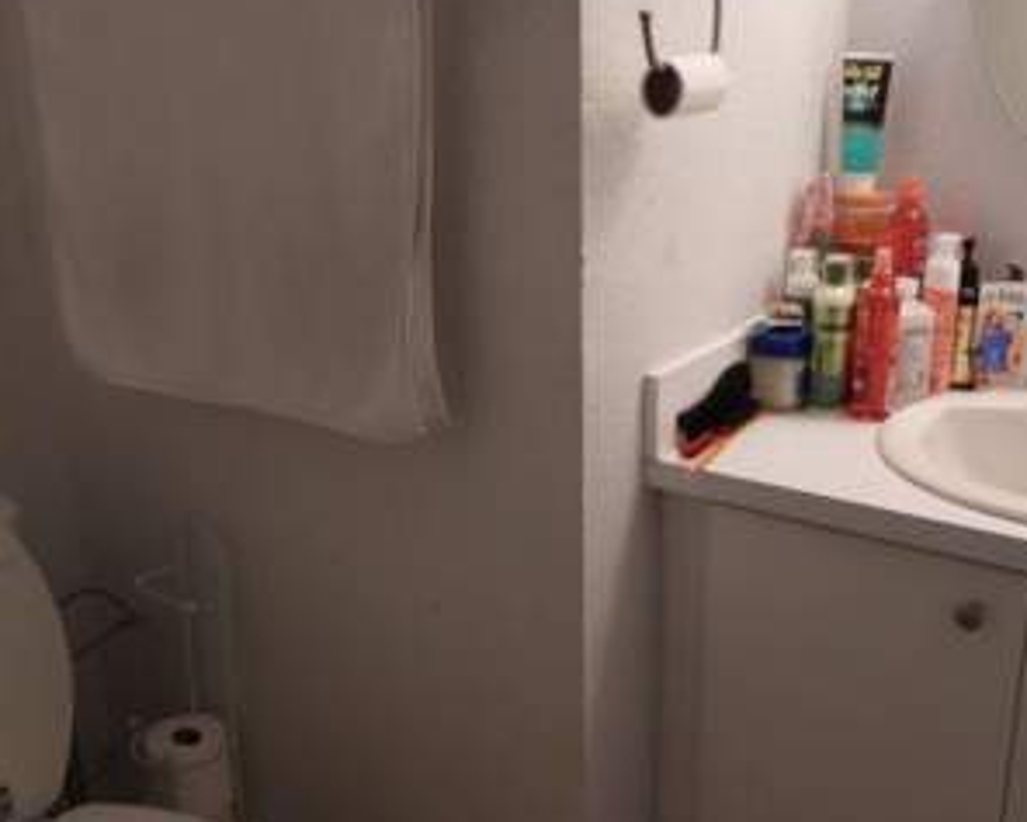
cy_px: 413
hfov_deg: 47.3
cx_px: 663
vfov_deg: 39.2
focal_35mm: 38
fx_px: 1155
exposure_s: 1/30
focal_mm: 4.3
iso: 125
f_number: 2.8
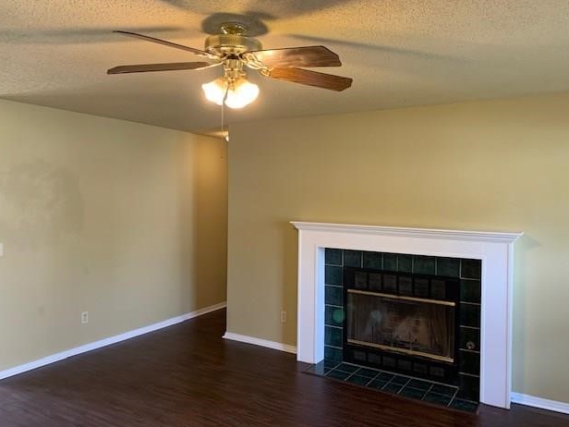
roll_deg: -1.1
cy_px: 208
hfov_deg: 65.3
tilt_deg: -0.1
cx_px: 287
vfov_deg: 51.3
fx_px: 444
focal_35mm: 27
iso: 160
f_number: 1.8
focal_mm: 4.25
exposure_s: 1/60
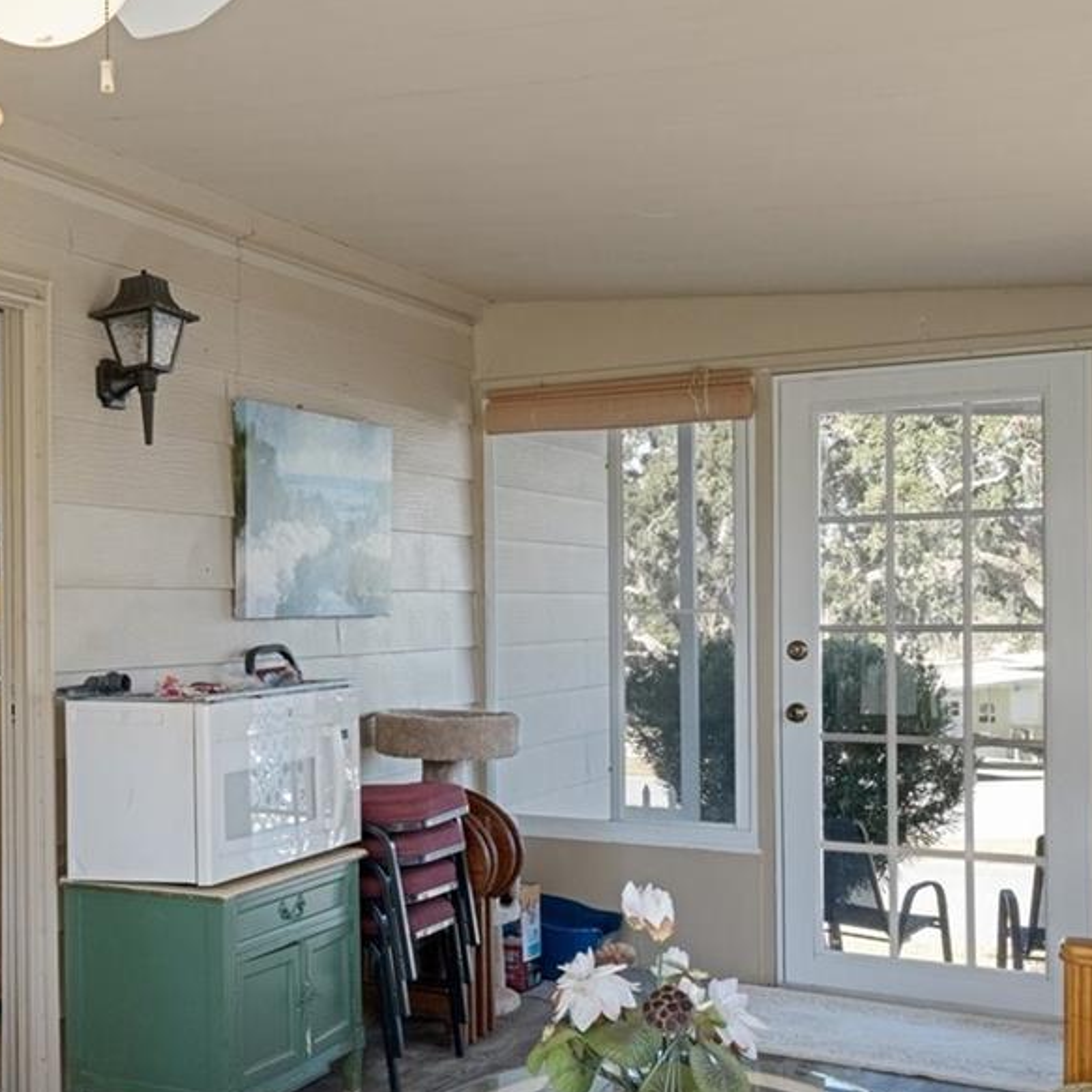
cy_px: 663
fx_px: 1499
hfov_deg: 37.9
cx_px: 154
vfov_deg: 39.8
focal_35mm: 42
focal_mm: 12
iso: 640
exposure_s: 1/500
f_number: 8
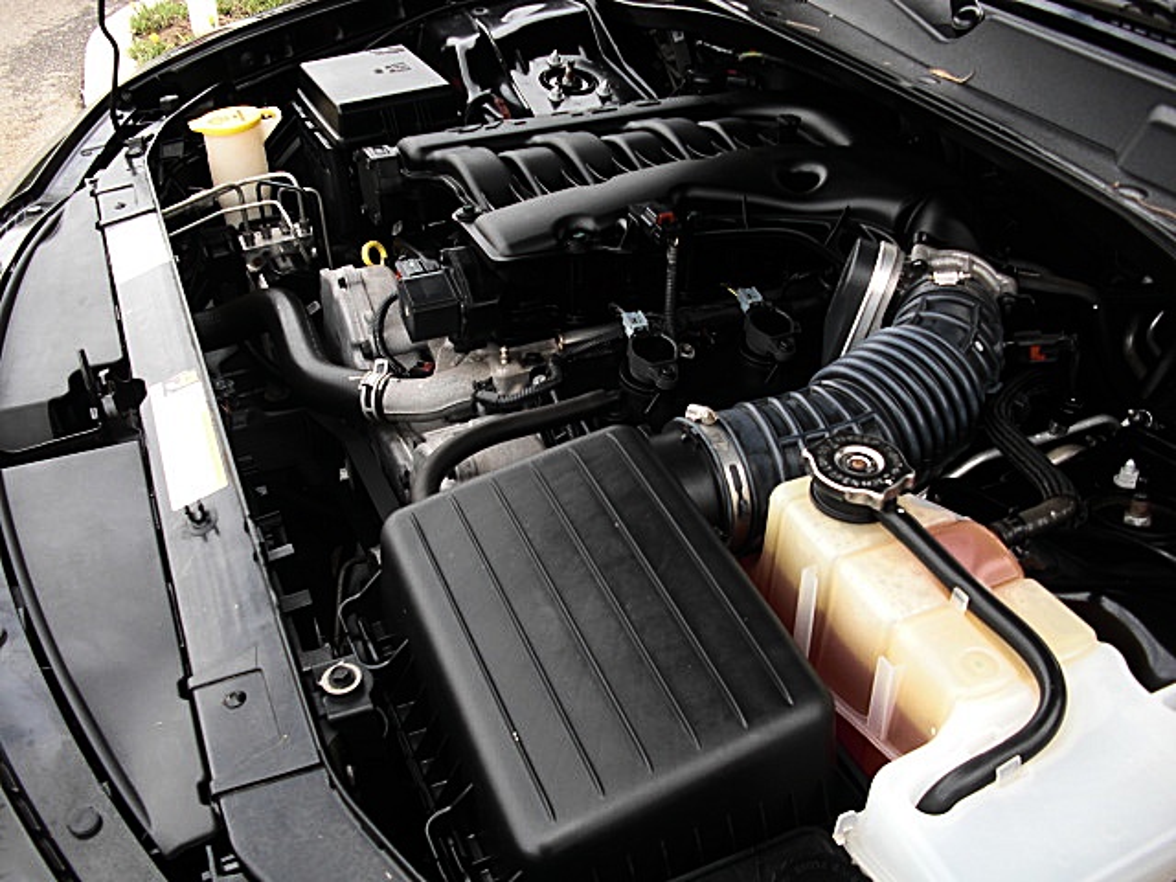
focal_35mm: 36
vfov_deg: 39.7
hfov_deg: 51.4
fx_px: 1223
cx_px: 588
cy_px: 441
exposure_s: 1/125
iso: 50
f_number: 2.8
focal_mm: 6.3
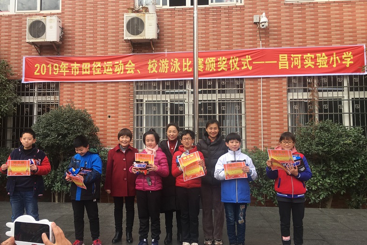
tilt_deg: +5.4
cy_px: 110
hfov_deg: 60.3
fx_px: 316
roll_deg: -0.1
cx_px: 179
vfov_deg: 42.3
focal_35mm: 31
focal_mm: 4.15
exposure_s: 1/339
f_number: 2.2
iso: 25
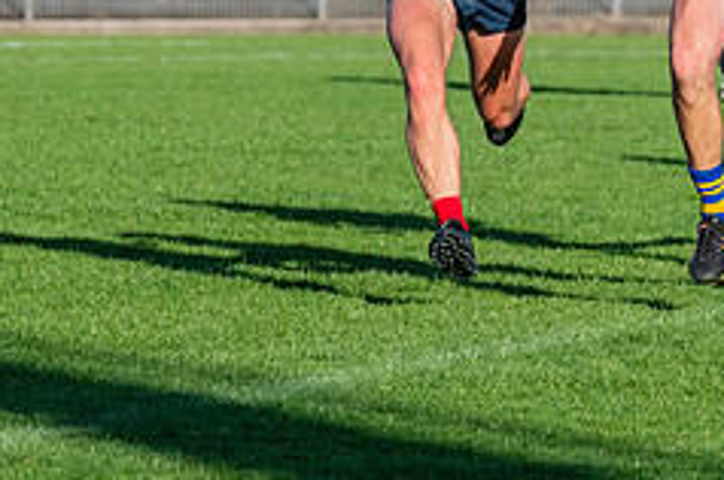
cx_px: 780
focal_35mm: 793
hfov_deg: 2.6
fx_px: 15926
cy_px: -31
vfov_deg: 1.7
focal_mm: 290
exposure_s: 1/1600
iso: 800
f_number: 9
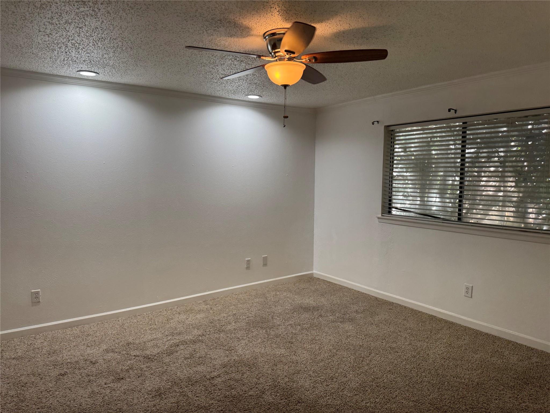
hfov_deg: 71.6
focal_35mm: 24
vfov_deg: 56.8
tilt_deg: -5.4
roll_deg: +0.2
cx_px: 275
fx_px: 381
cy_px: 206
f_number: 1.78
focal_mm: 6.76
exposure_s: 1/120
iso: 125
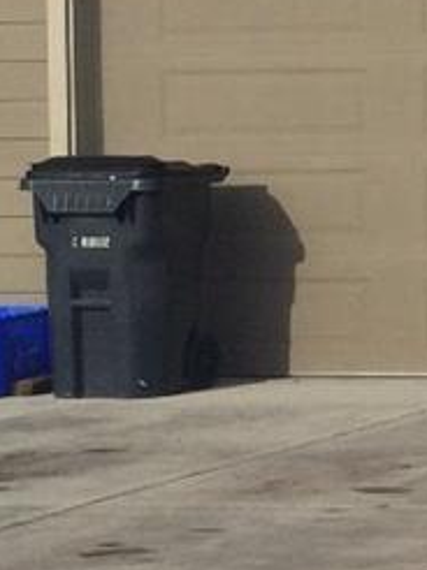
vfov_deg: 11.2
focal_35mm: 177
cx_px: 1179
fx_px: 2916
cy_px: 160
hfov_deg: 7.6
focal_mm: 4.15
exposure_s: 1/3731
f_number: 2.2
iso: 32
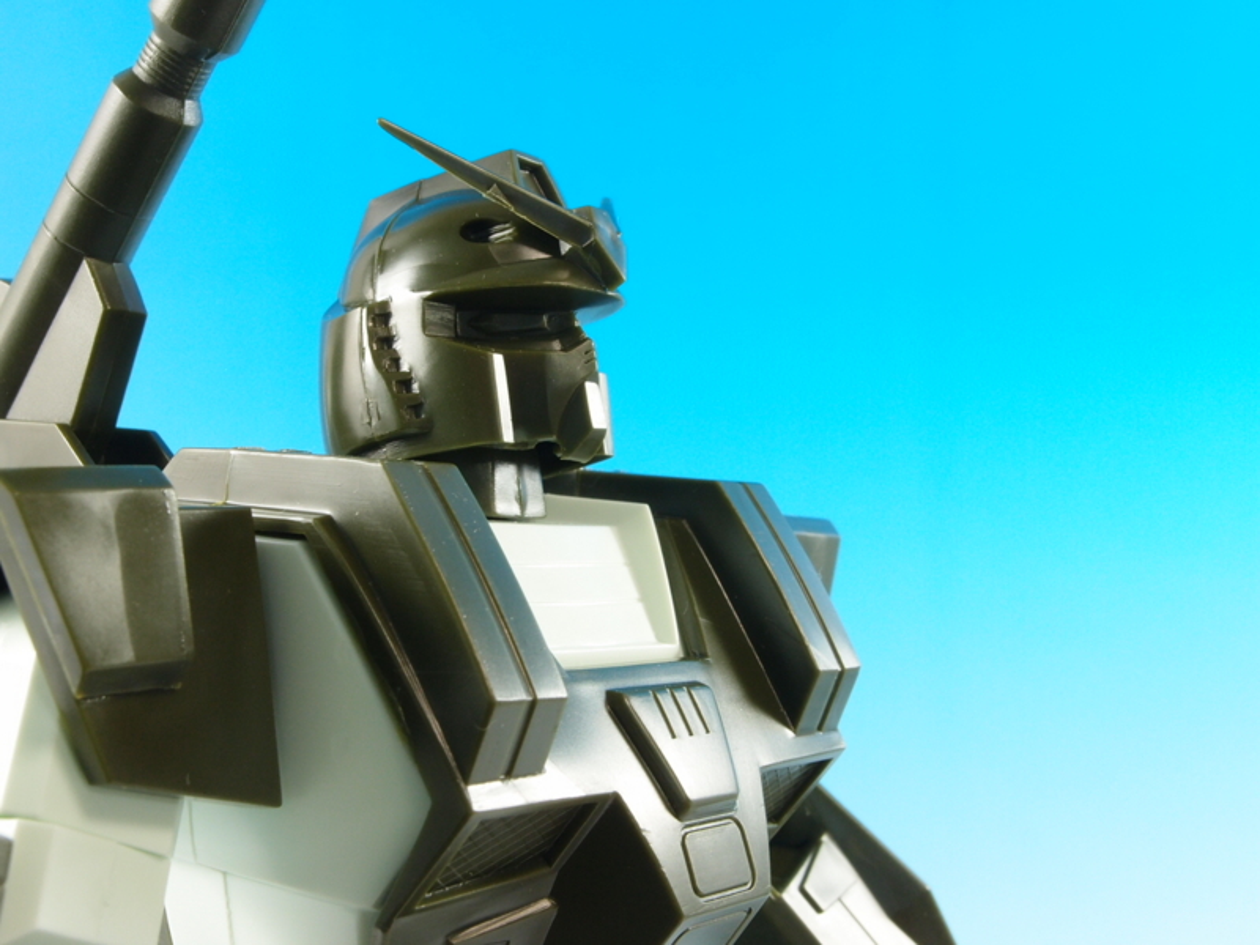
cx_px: 630
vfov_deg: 31.5
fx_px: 1674
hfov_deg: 41.2
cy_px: 472
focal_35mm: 46
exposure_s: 1/2
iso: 100
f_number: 8
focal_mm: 9.87
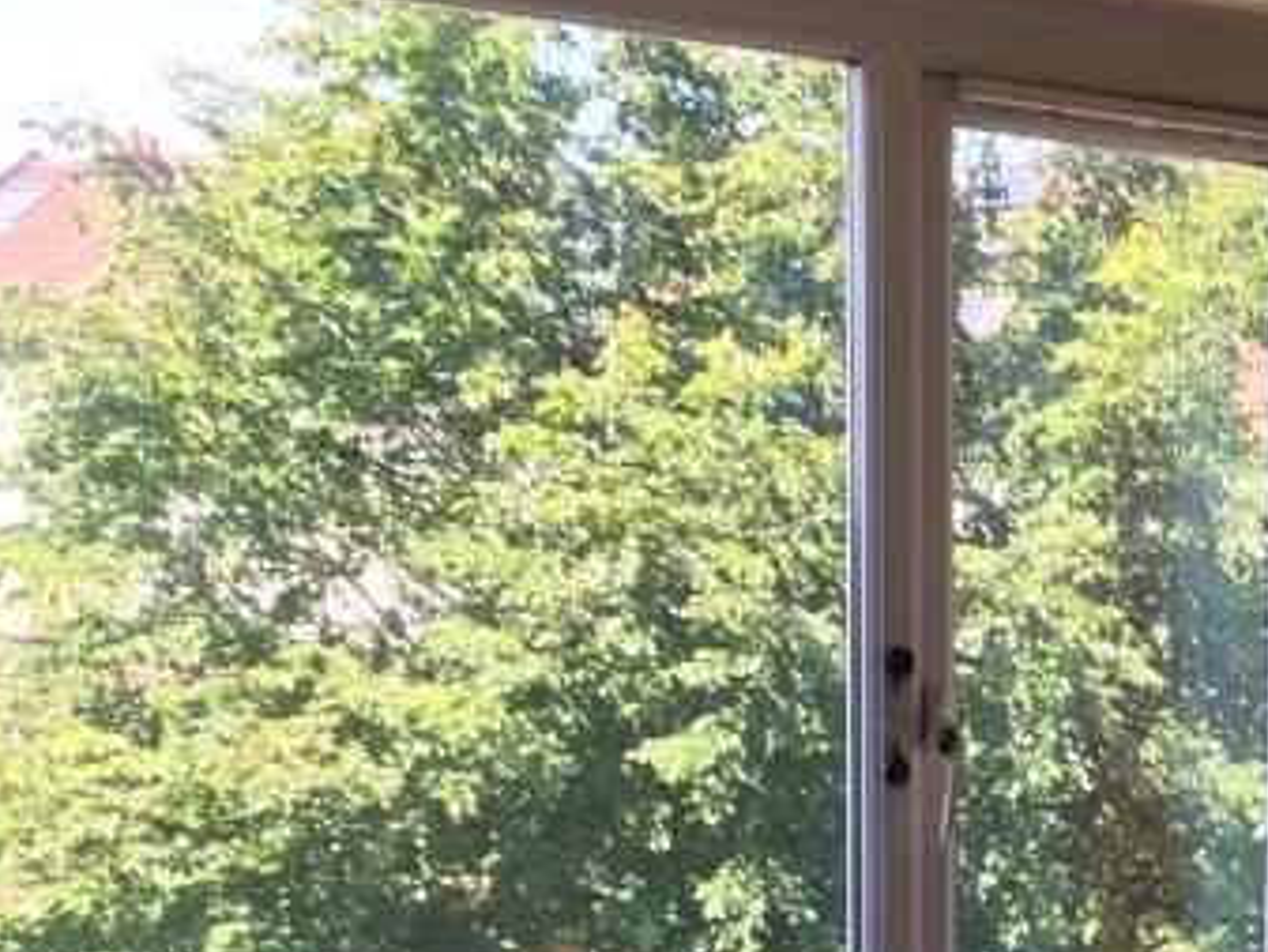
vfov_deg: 16.3
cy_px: 1065
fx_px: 3225
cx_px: 1524
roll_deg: -1.0
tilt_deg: -5.5
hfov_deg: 20.8
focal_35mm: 88
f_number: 2.2
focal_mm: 4.15
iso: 25
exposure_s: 1/100
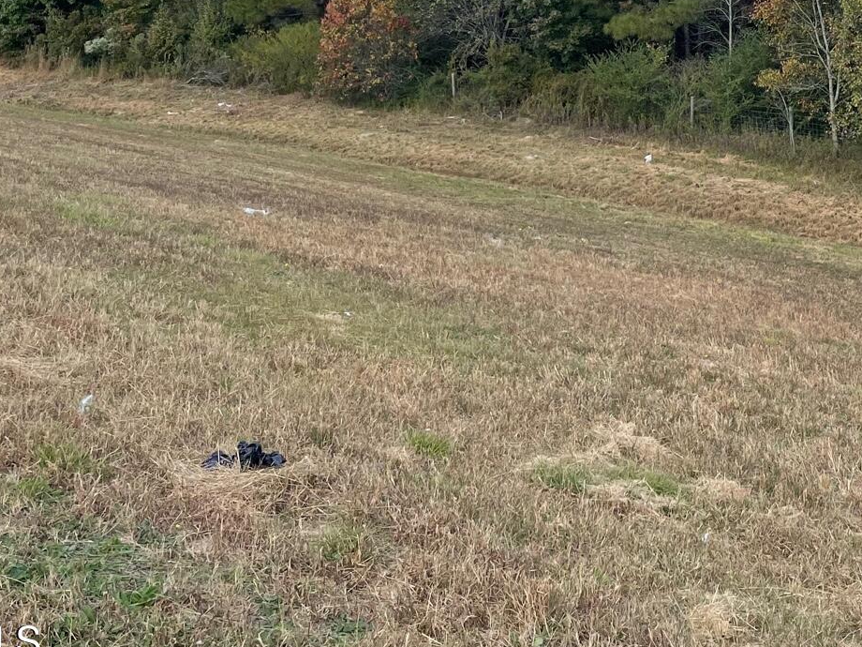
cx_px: 684
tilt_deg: -1.8
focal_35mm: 57
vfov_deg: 24.5
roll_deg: +1.8
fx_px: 1419
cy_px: -3
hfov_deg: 32.9
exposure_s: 1/2398
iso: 32
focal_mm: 4.2
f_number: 1.6
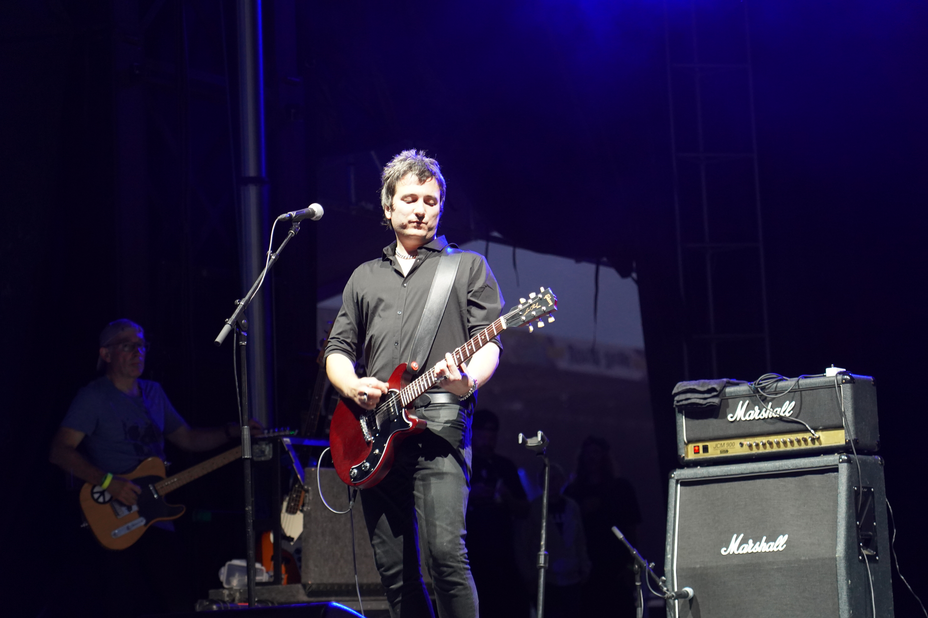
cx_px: 464
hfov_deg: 19.5
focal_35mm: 105
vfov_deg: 13.0
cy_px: 309
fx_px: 2706
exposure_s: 1/125
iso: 3200
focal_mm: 105
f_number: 4
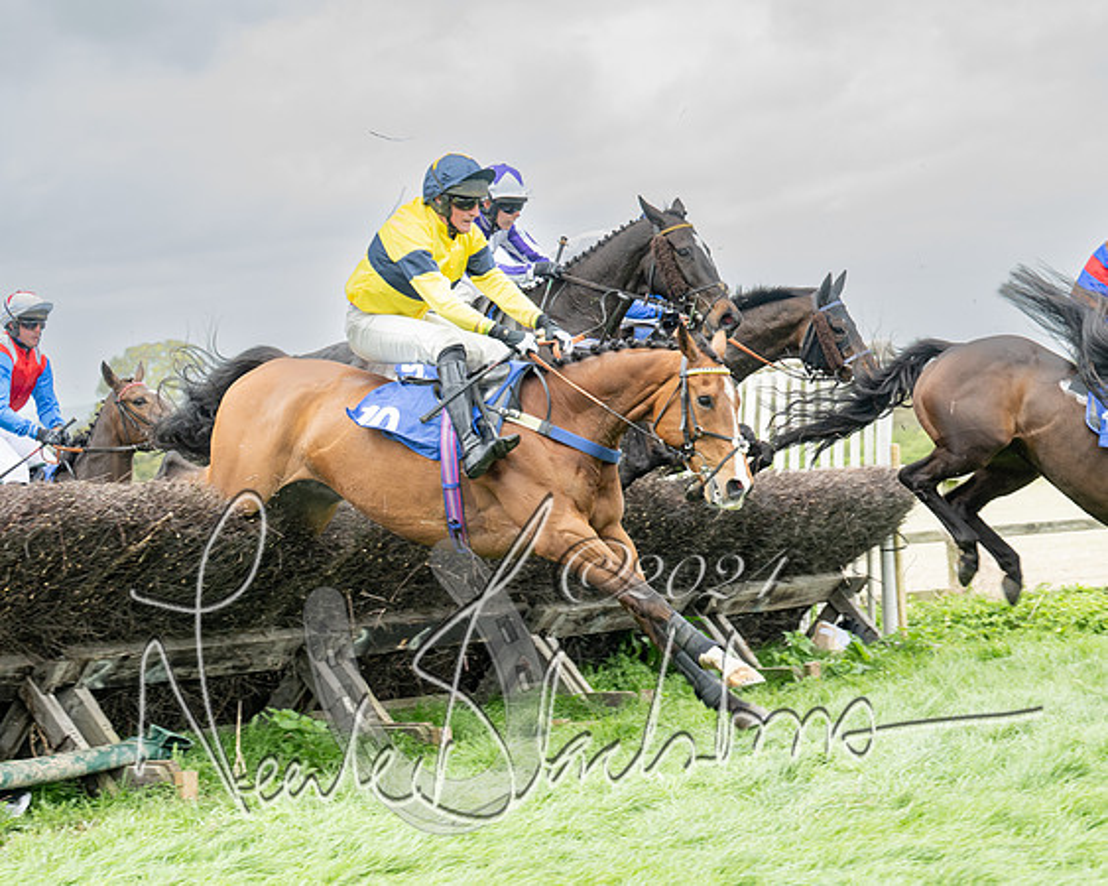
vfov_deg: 16.3
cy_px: 430
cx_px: 571
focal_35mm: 94
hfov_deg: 20.3
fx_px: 3097
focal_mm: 70
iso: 400
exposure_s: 1/500
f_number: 5
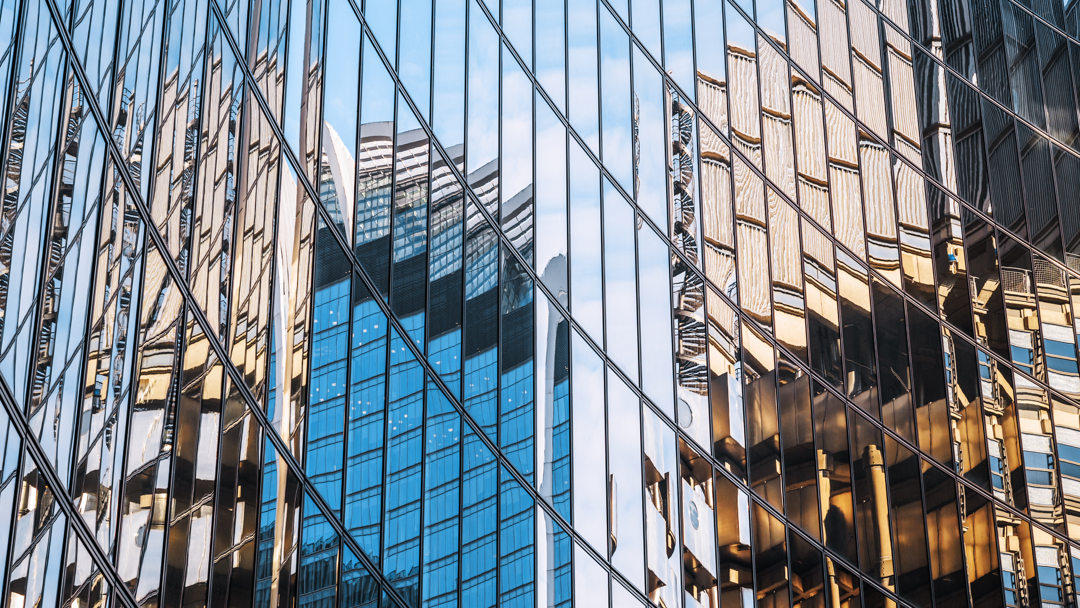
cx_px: 536
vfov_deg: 13.4
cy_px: 255
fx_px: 2577
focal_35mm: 90
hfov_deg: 23.7
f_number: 1.8
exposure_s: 1/125
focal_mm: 85
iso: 400
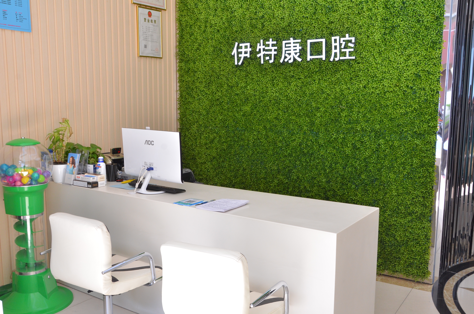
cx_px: 237
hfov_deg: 53.2
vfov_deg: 36.7
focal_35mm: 36
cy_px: 157
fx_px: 473
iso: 800
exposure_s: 1/100
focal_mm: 24
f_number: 9
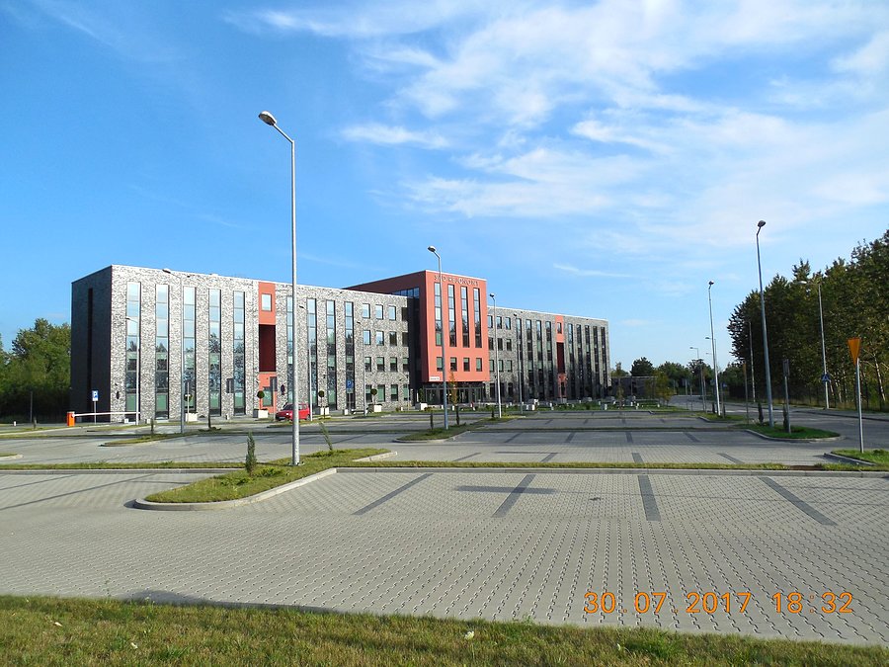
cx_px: 444
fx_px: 642
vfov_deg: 54.9
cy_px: 334
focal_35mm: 25
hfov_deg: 69.4
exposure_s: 1/1000
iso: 125
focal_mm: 4.5
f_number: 3.3
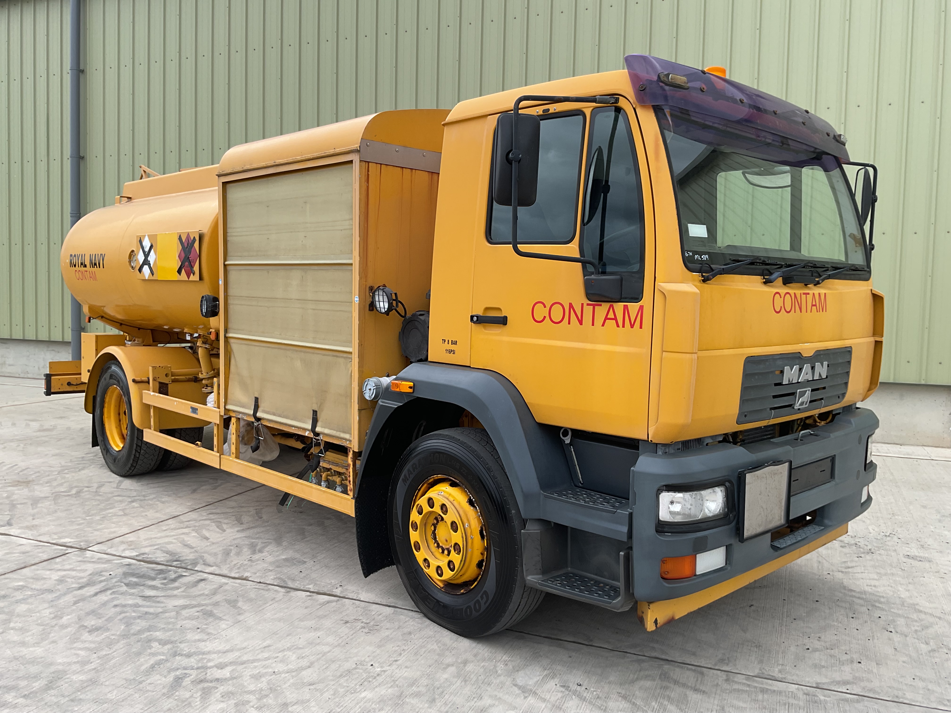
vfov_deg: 48.2
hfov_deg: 61.7
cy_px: 356
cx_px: 476
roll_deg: -1.2
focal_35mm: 29
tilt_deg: -3.4
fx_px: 797
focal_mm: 3
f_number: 1.8
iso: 16
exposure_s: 1/869
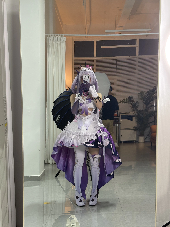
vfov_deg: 36.8
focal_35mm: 52
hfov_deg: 28.0
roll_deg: +0.2
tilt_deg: -11.1
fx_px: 340
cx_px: 85
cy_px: 114
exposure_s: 1/50
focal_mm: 5.96
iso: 125
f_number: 1.6
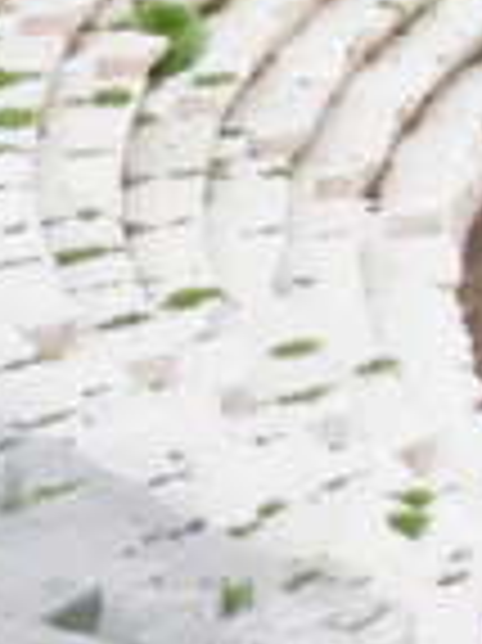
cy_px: -540
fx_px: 2994
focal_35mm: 161
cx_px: 1410
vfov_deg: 11.4
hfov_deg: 8.0
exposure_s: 1/1600
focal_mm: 4.3
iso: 100
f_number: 2.8
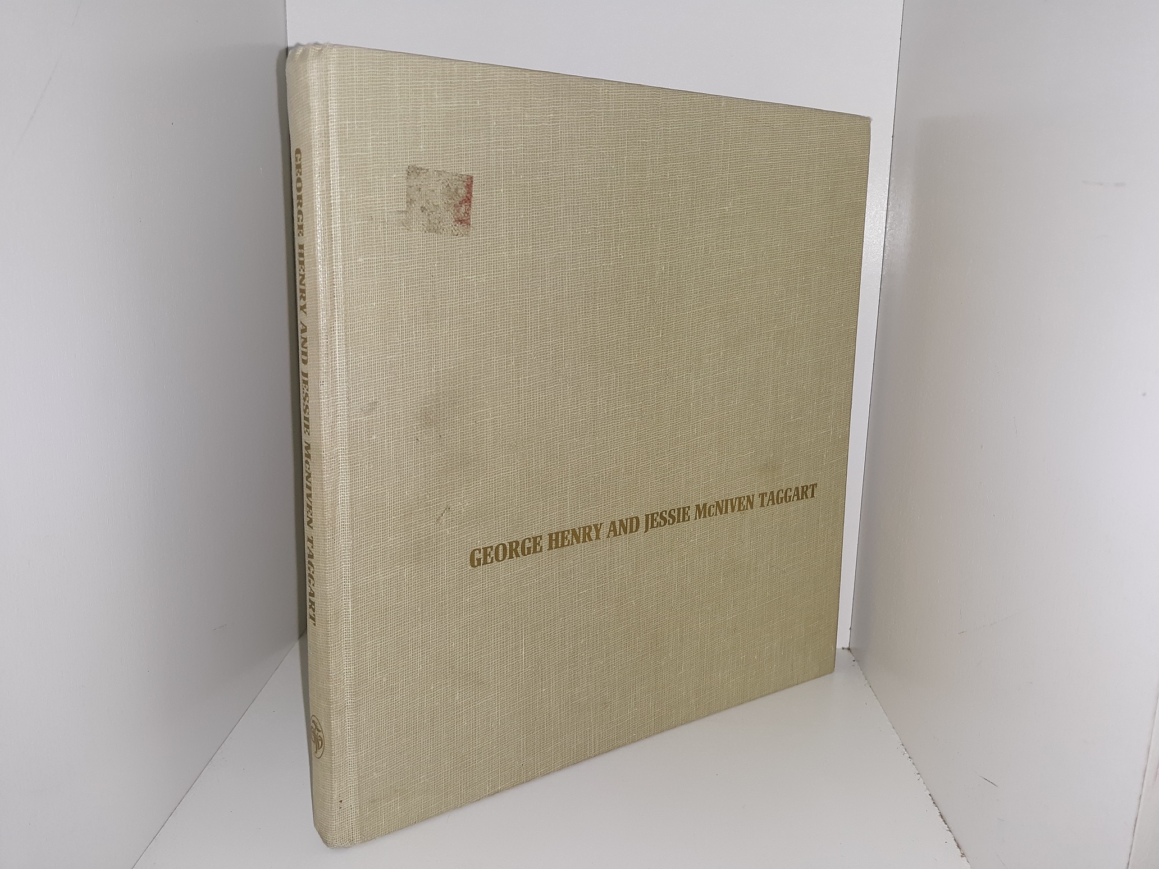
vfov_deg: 49.7
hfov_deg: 63.4
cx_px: 580
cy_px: 434
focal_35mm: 28
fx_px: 937
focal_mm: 3.7
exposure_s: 1/127
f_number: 1.7
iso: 40
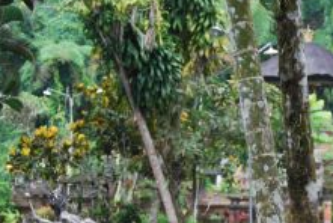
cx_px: 350
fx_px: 1852
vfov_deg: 6.9
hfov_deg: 10.2
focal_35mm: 200
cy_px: 212
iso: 200
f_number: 5.3
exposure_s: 1/40
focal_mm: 46
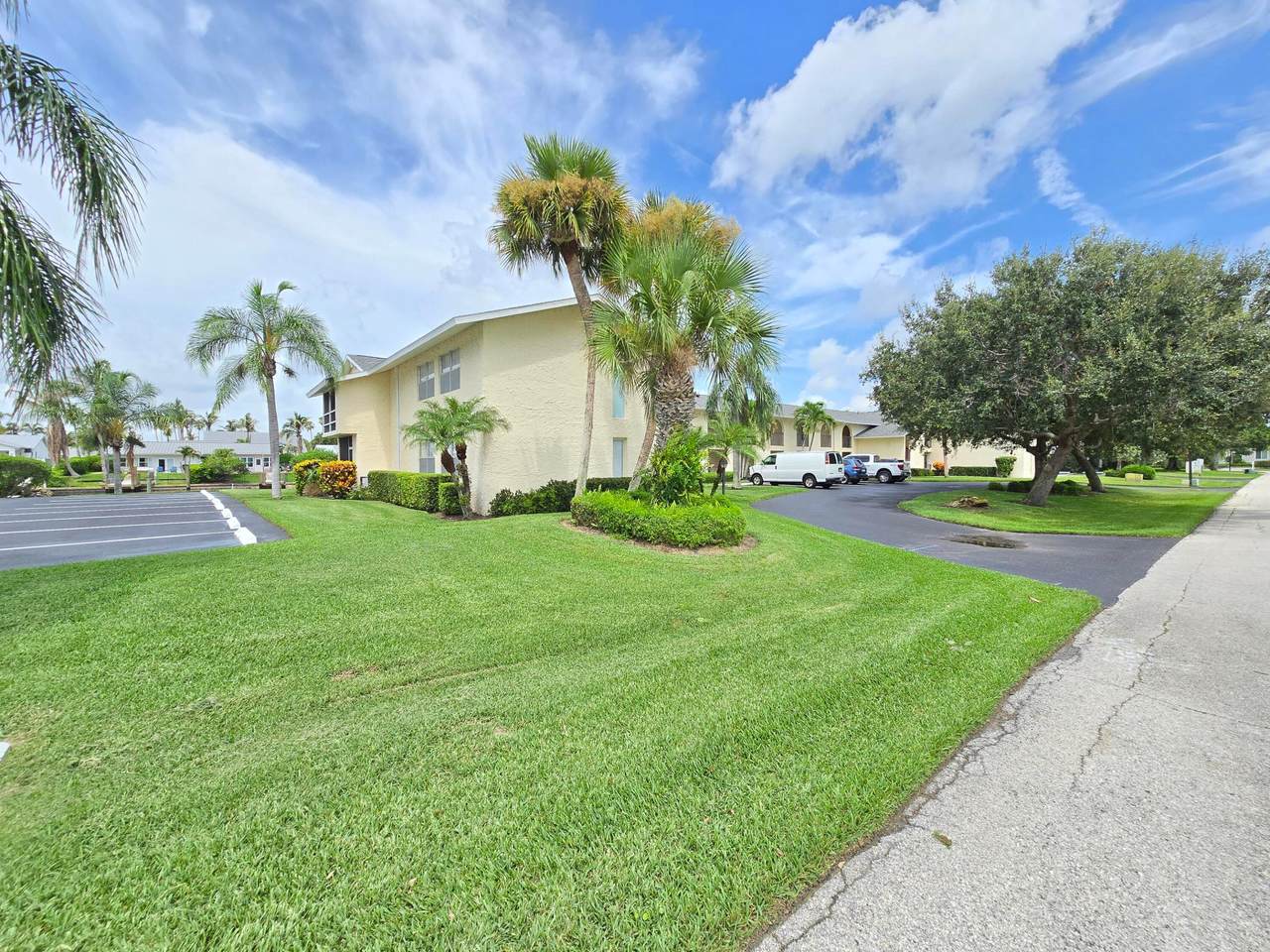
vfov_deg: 89.9
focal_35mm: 13
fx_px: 477
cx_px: 635
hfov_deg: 106.2
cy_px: 476
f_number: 2.2
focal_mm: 2.2
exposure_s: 1/2000
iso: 64
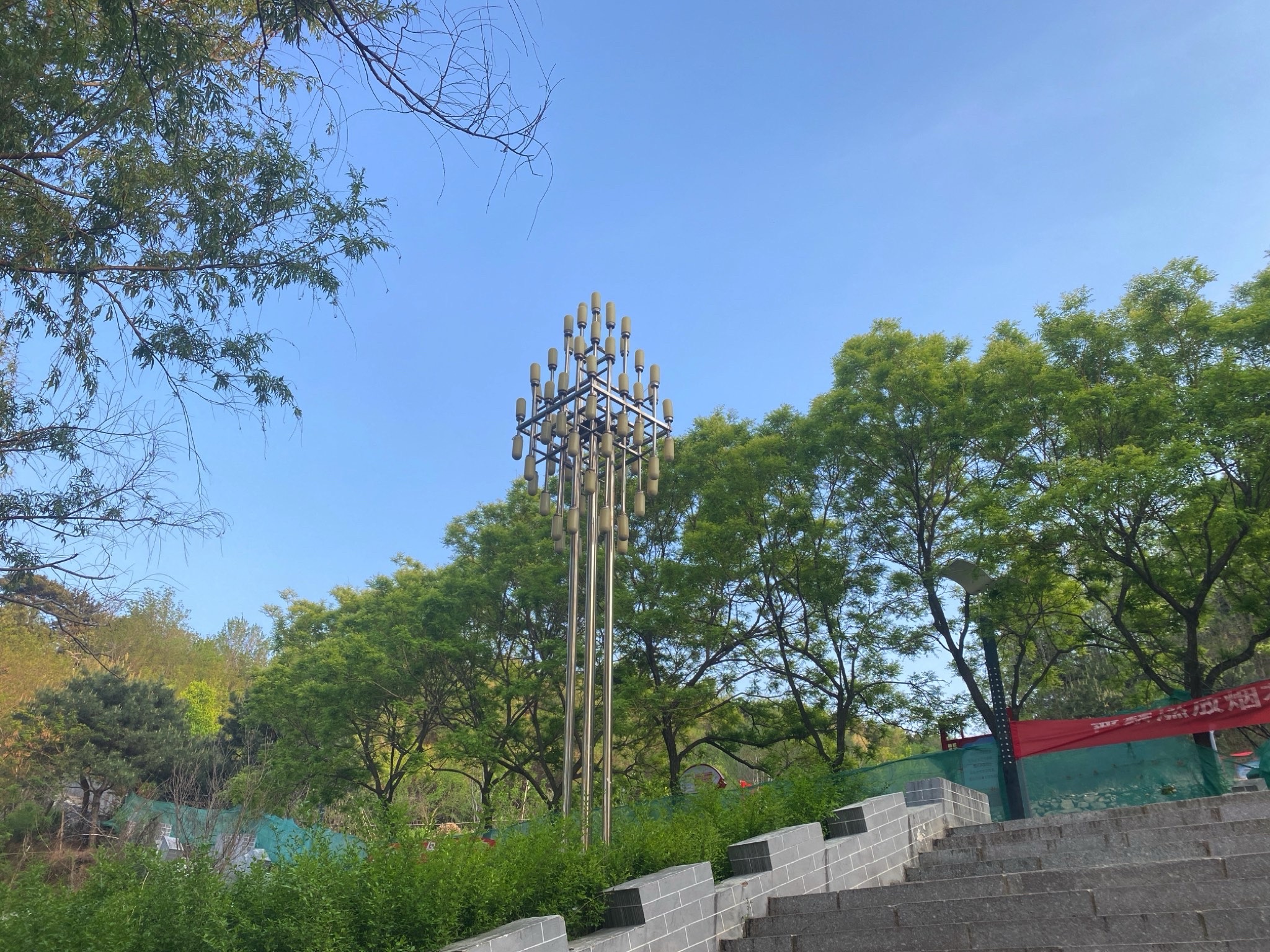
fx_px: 954
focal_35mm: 26
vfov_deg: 53.1
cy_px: 476
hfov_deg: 67.3
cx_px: 635
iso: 32
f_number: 1.8
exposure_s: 1/390
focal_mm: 4.25
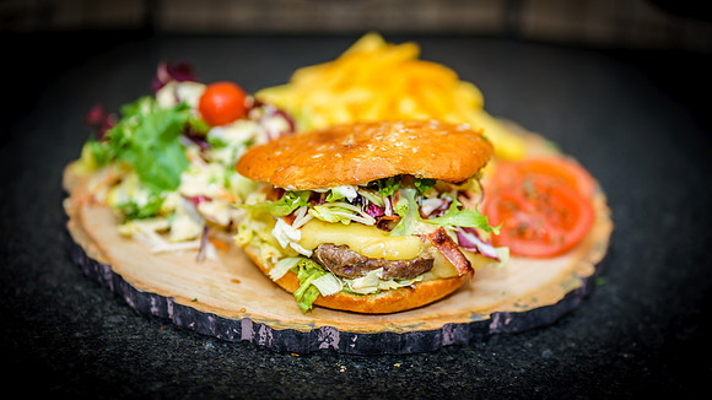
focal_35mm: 89
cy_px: 218
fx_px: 1689
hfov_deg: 23.8
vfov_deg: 13.5
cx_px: 354
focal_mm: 85
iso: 100
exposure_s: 1/80
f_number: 1.8
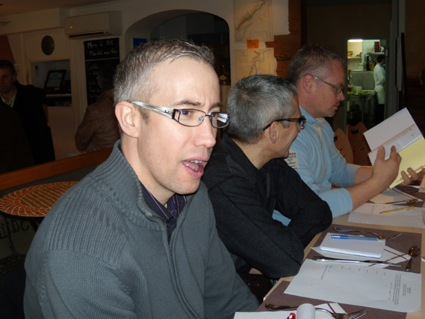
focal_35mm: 36
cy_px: 160
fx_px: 442
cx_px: 212
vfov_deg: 39.7
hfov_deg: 51.4
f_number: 3.6
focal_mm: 6.4
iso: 80
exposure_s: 1/30
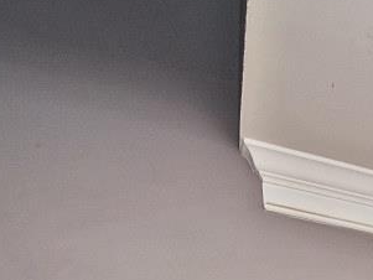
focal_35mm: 67
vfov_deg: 16.6
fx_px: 722
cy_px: 561
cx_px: 601
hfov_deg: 22.2
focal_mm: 14
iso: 200
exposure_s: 1/80
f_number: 4.5
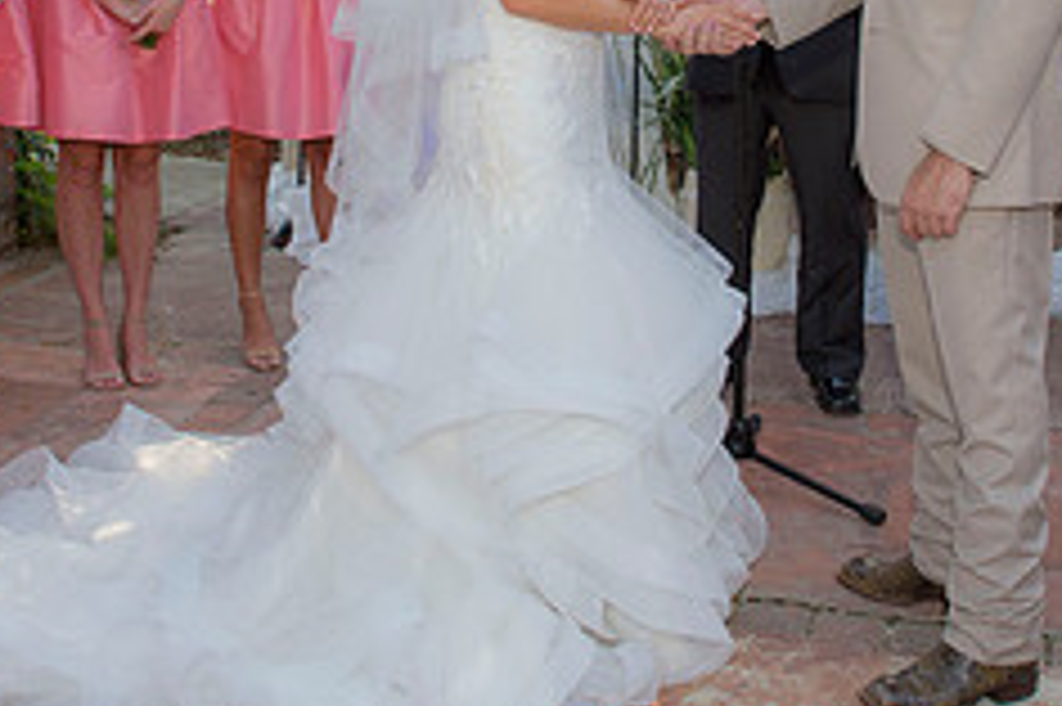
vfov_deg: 22.2
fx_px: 1739
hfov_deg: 33.9
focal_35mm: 59
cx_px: 590
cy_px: 22
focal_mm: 24
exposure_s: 1/200
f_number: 5.6
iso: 500
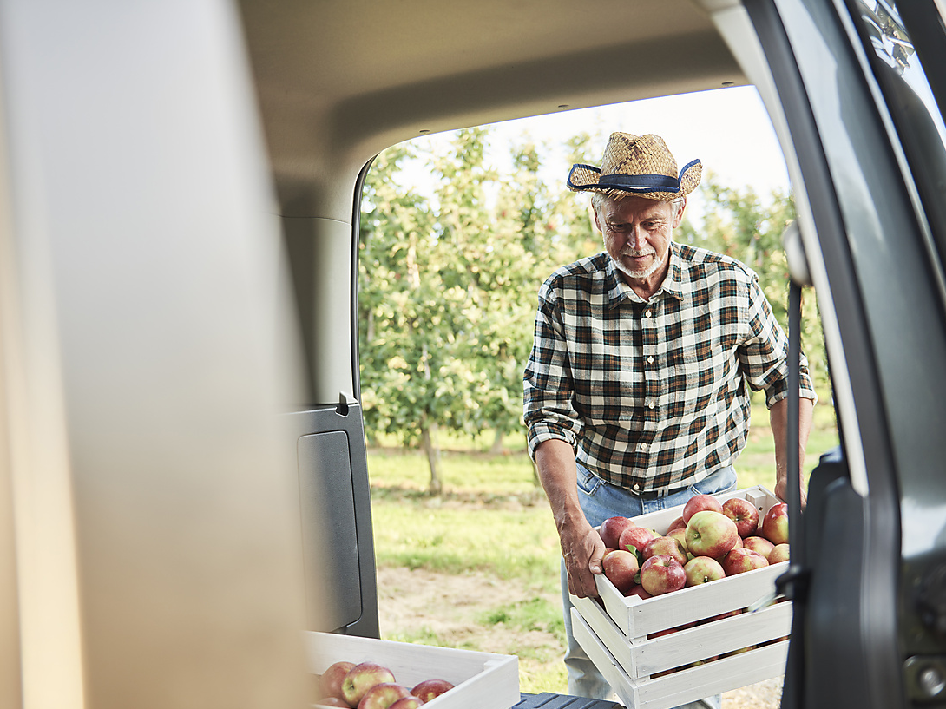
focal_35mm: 42
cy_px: 361
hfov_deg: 44.8
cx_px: 465
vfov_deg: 34.3
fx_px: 1148
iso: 125
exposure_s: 1/125
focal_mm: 38
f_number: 2.8
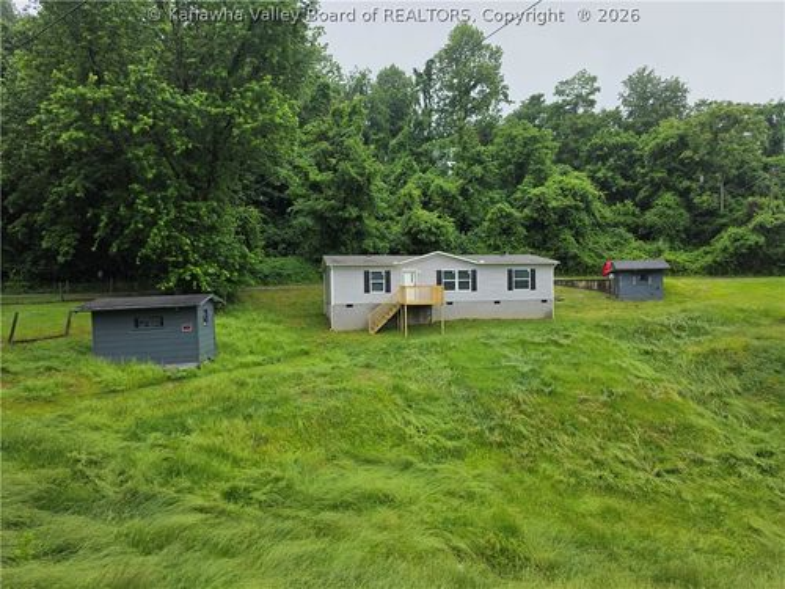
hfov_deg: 73.9
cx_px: 392
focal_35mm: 23
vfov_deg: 58.9
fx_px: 522
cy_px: 294
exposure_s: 1/1269
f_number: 1.7
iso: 80
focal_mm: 6.3
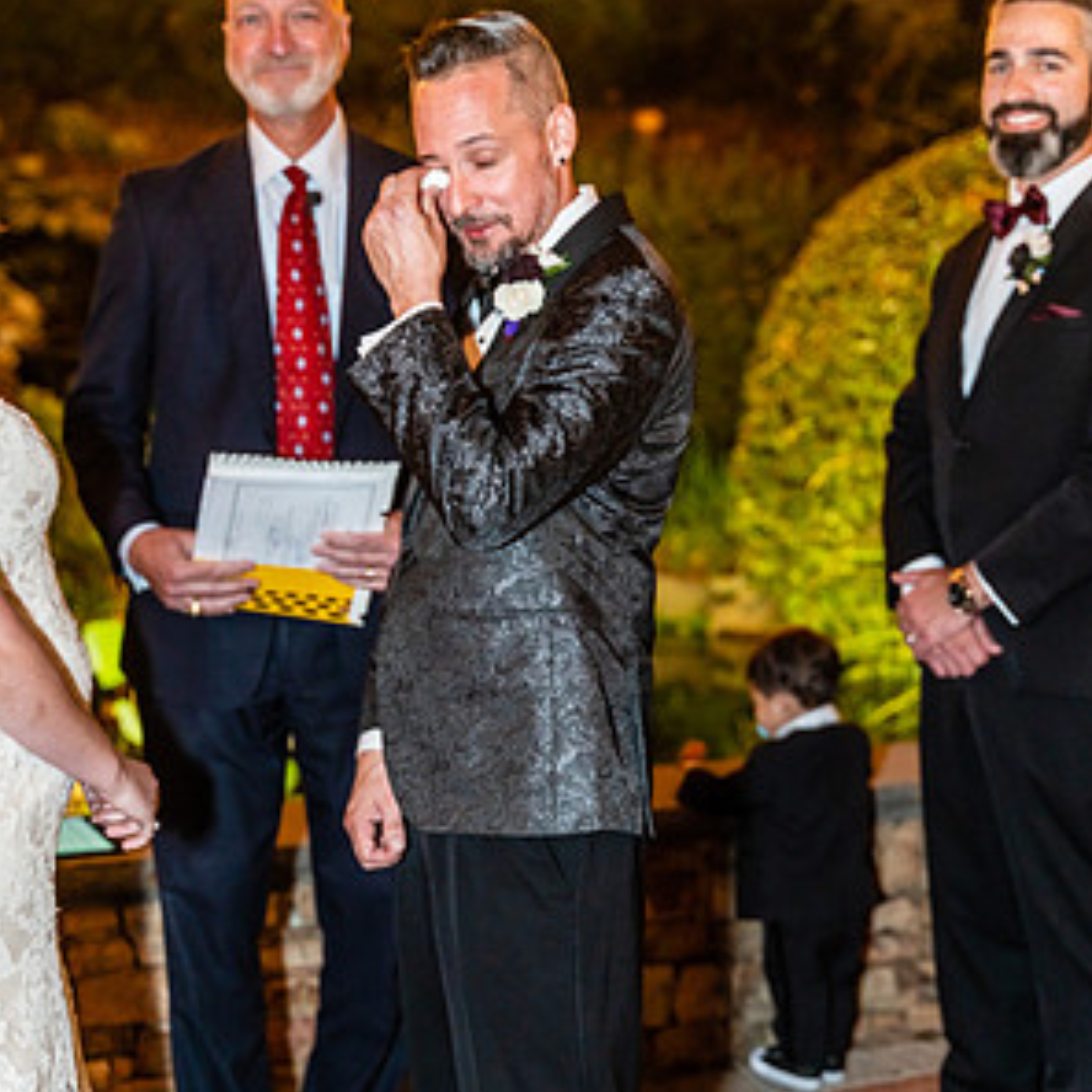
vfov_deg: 26.1
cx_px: 550
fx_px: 2356
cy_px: 564
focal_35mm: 66
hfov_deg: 26.1
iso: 1000
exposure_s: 1/60
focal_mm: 51
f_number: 2.8
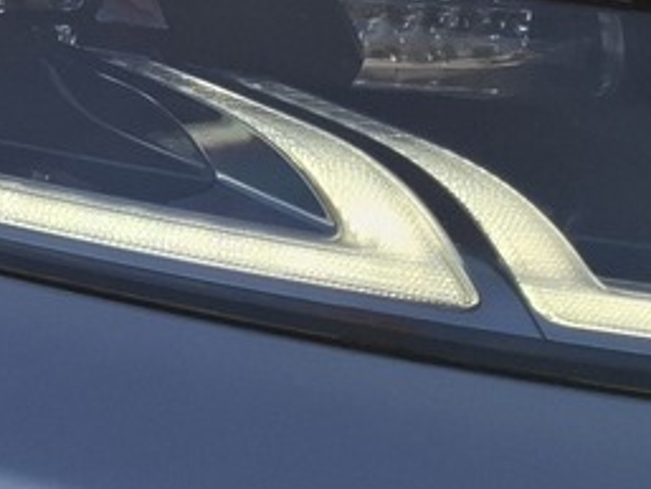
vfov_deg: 10.4
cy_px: 324
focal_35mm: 143
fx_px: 2691
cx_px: -742
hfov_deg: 12.0
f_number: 1.8
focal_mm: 5.54
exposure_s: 1/1112
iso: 50
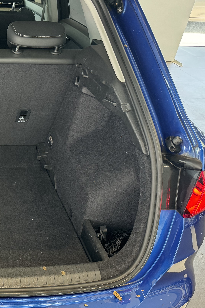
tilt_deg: -36.1
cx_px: -56
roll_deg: -1.5
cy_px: 194
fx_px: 376
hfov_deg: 26.3
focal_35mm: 44
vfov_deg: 44.1
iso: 200
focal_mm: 6.76
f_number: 1.78
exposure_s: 1/50
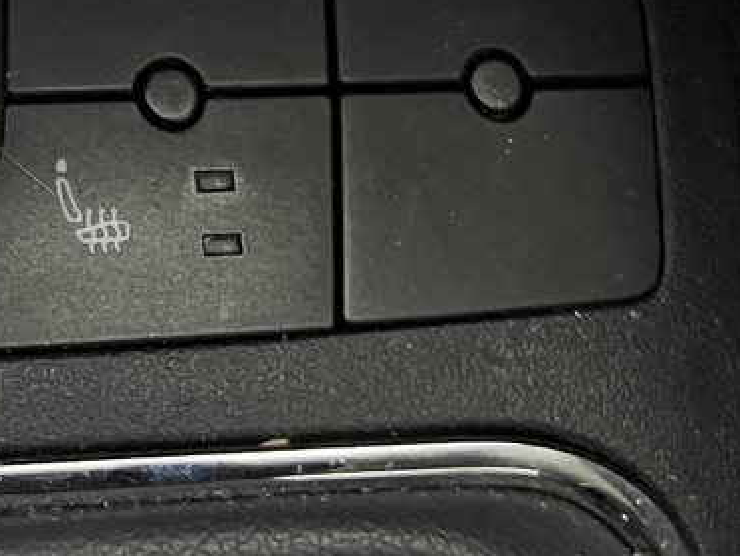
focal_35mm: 108
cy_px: -68
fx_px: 2310
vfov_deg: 13.4
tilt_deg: -73.0
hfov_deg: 17.1
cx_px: -218
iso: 125
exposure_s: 1/49
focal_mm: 3.99
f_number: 1.8
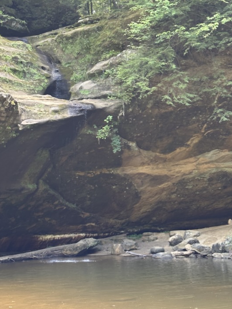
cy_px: 105
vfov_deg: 27.6
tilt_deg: +10.4
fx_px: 625
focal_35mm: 70
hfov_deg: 21.0
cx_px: 115
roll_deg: +2.6
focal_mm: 6.86
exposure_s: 1/60
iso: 160
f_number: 1.78
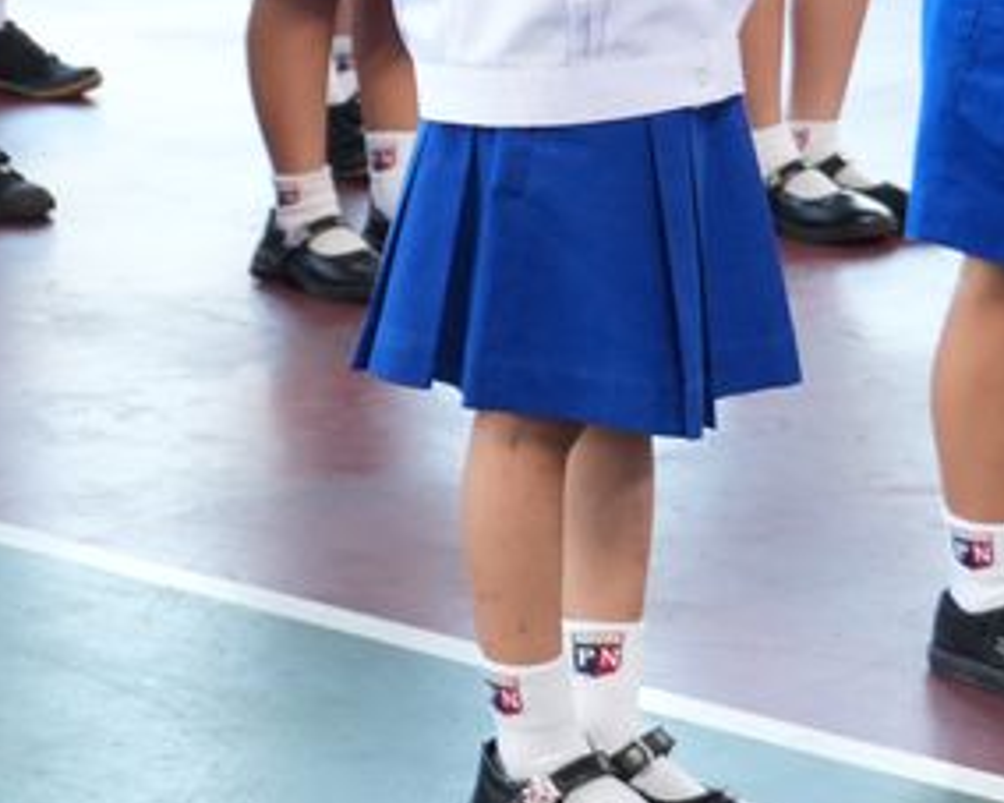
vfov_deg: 9.4
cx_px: -643
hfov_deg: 11.2
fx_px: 4861
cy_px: 2
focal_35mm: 164
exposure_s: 1/125
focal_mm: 33
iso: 1600
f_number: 5.6
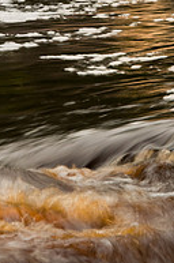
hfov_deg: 4.1
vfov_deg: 6.2
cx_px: 70
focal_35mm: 332
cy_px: 23
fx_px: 2417
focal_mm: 95
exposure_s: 1/8
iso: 200
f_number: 16
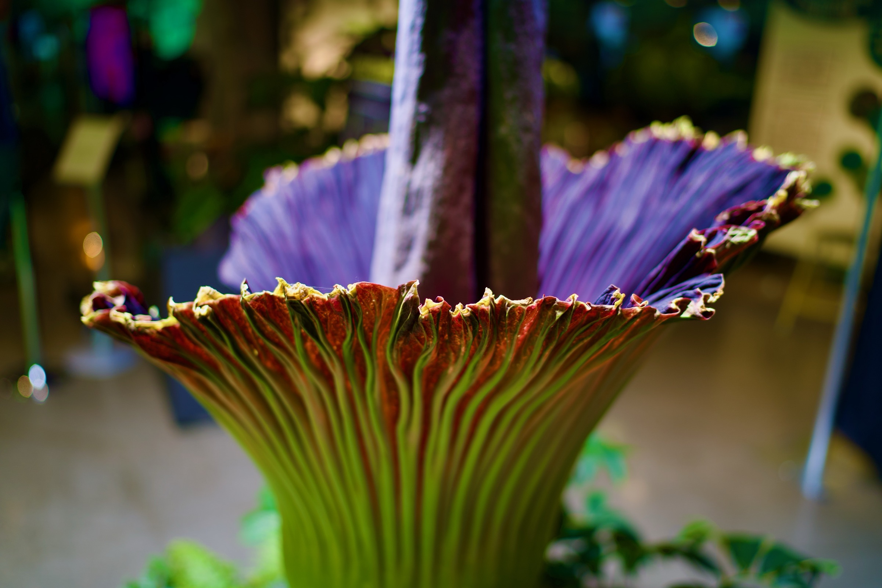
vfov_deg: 37.9
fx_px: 857
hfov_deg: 54.4
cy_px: 294
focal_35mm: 35
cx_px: 441
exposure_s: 1/40
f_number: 1.4
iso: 100
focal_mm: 35
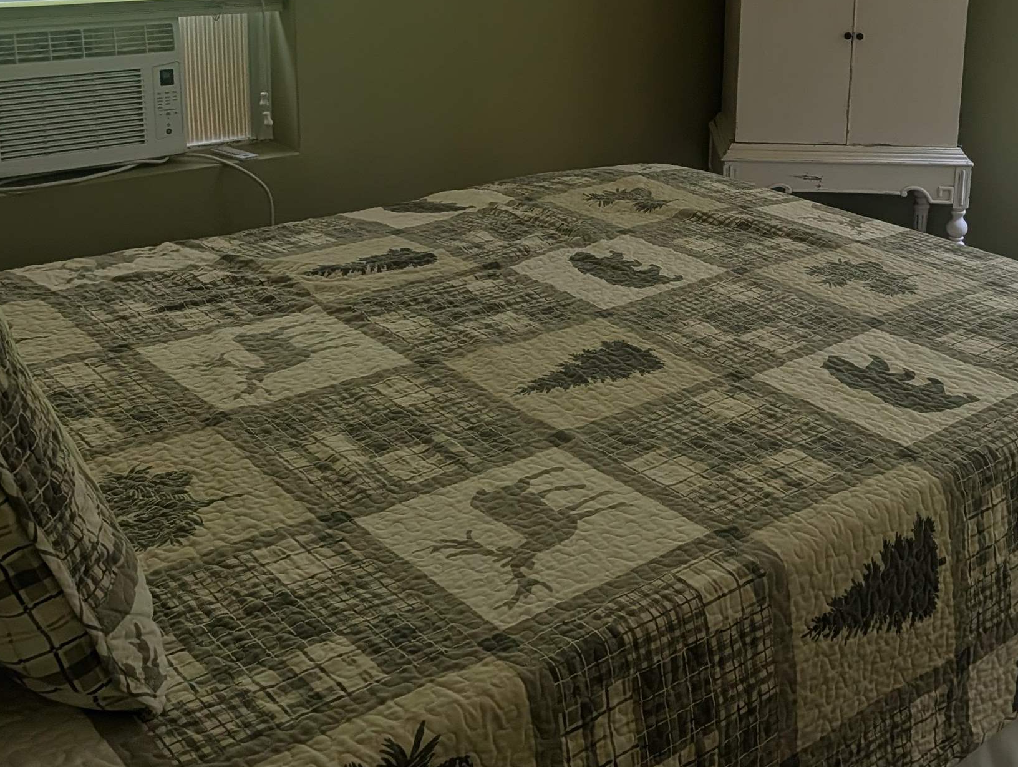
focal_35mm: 45
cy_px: 113
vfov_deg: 31.1
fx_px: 1325
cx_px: 709
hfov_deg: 41.3
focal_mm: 6.9
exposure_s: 1/357
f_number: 1.68
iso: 23
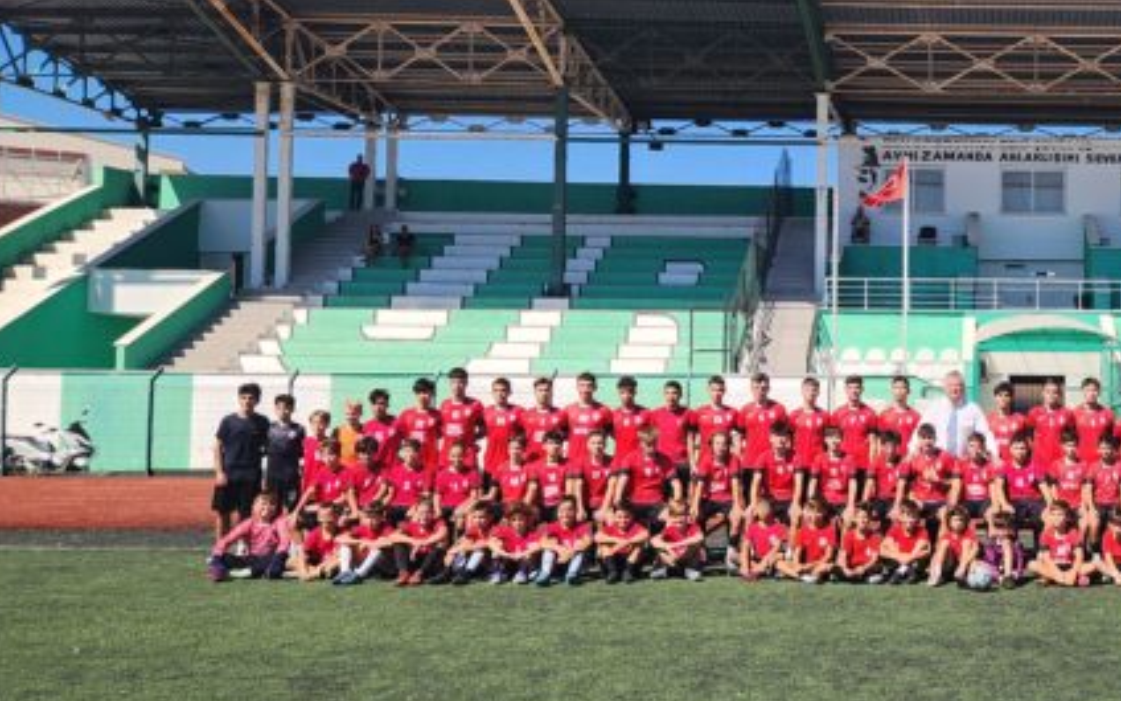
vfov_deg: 28.0
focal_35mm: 46
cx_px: 1034
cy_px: 341
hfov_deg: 39.9
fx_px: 1405
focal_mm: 5.4
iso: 20
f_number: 1.8
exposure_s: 1/1449
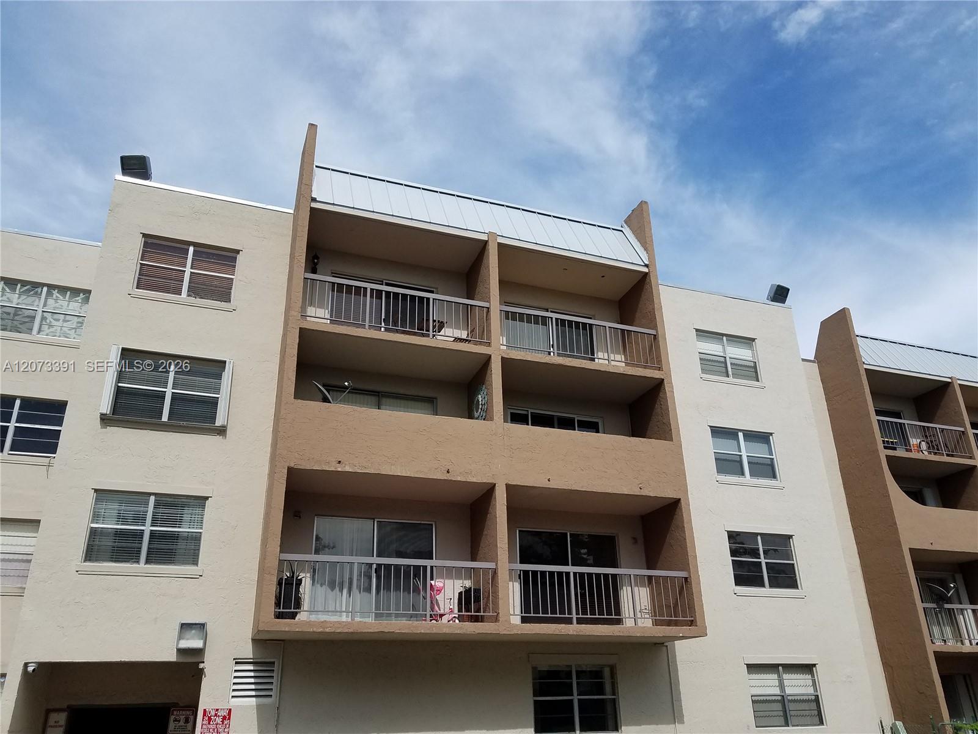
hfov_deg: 67.3
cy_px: 367
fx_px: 735
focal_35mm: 26
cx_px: 489
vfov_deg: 53.1
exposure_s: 1/2128
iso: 40
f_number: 1.7
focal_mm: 4.2
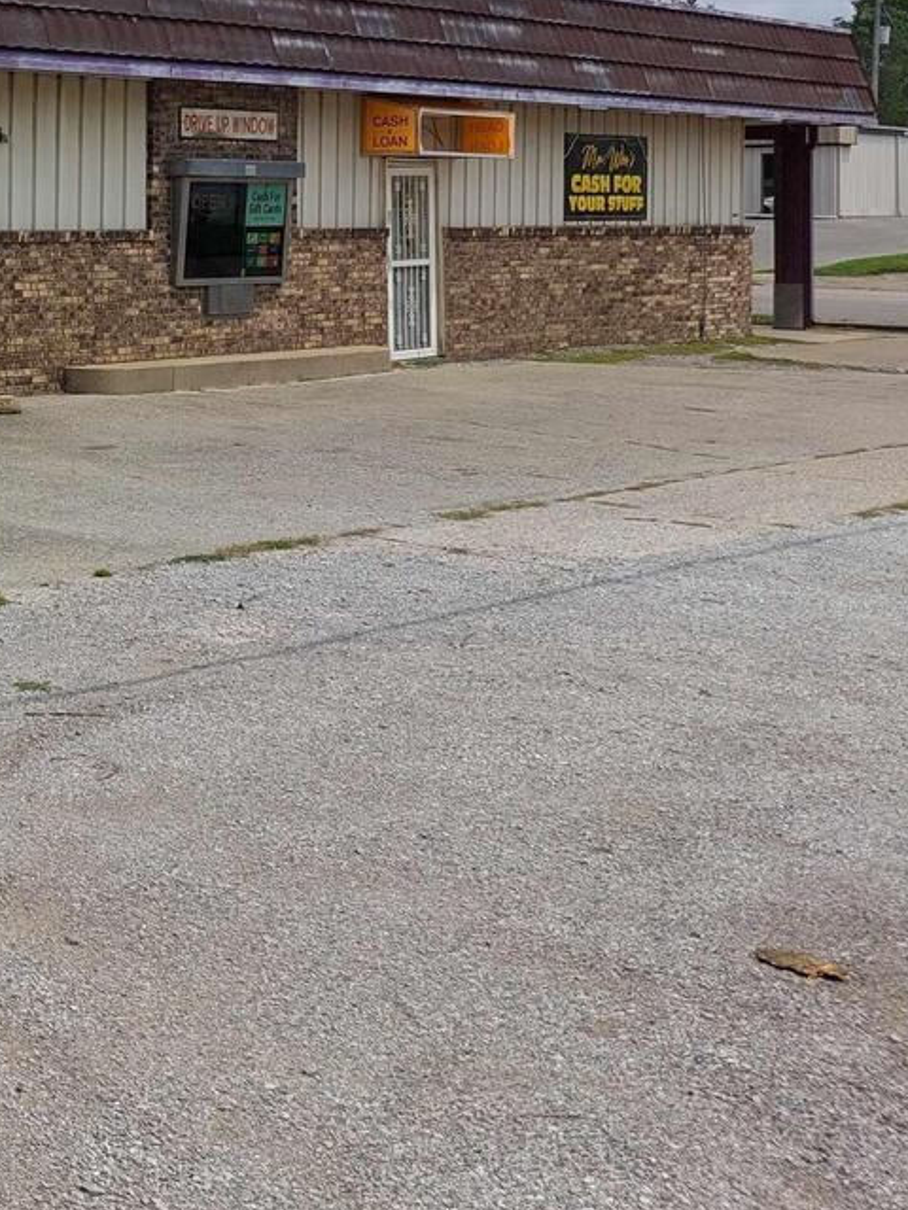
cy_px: 216
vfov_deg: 34.3
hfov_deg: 23.5
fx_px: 1889
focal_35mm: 54
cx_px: -314
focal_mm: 5.23
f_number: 1.8
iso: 25
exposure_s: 1/2016
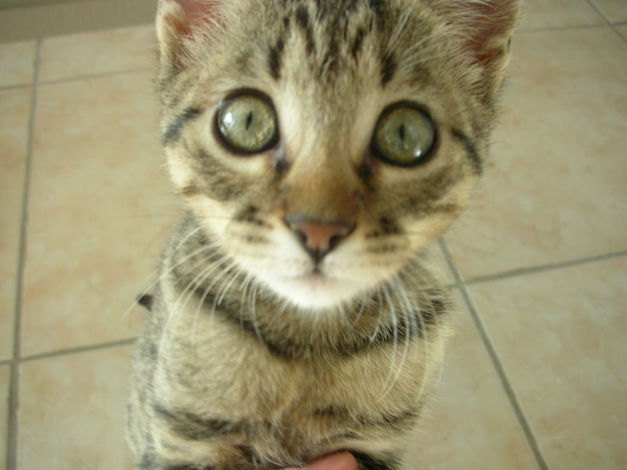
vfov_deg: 40.7
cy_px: 235
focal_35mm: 35
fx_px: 634
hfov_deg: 52.6
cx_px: 314
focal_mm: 5.8
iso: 50
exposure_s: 1/42
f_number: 3
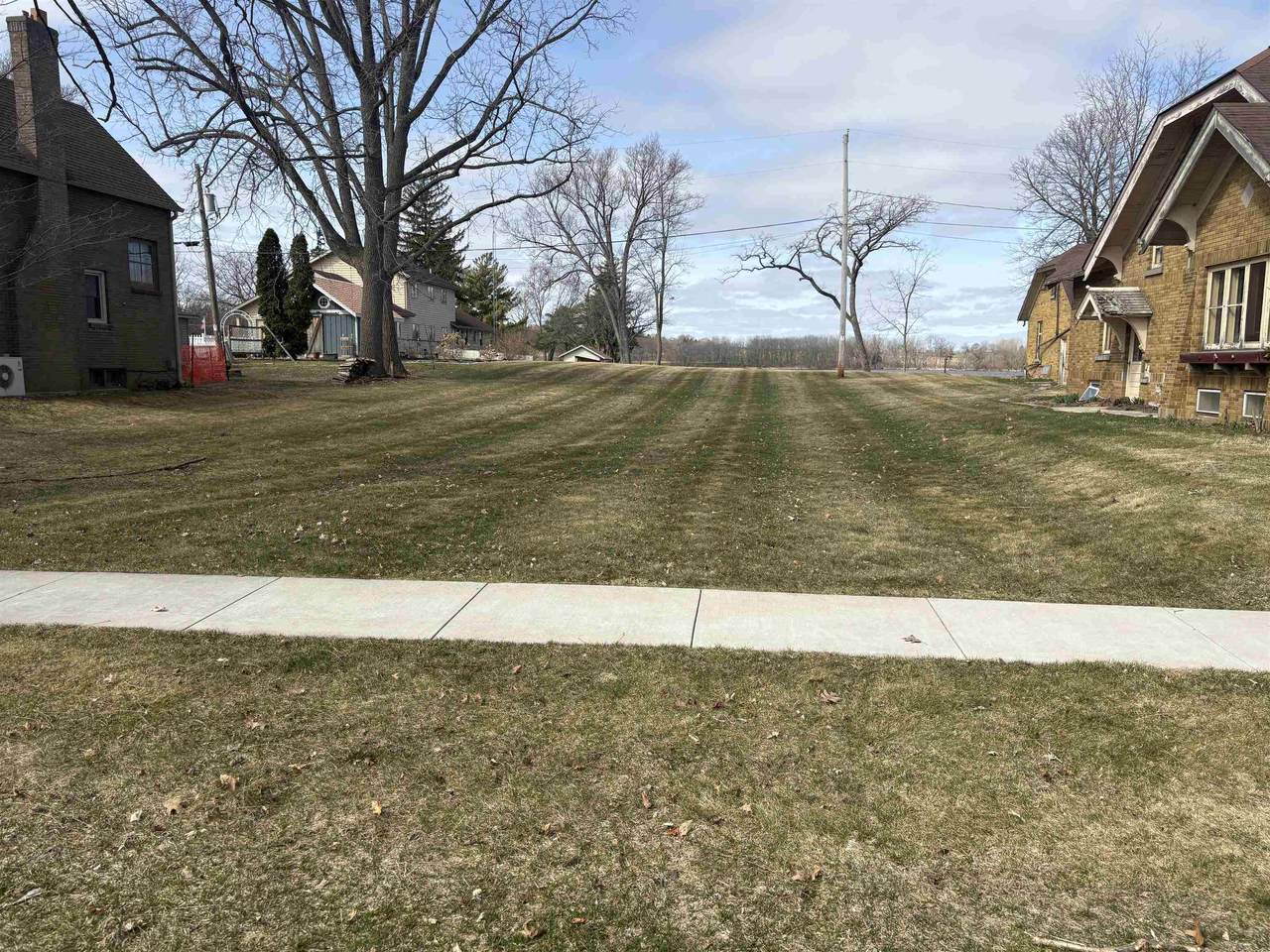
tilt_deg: -5.5
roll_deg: -2.5
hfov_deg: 67.3
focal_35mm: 26
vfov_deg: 53.1
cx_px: 635
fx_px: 954
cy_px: 476
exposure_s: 1/3448
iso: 50
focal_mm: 5.96
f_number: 1.6
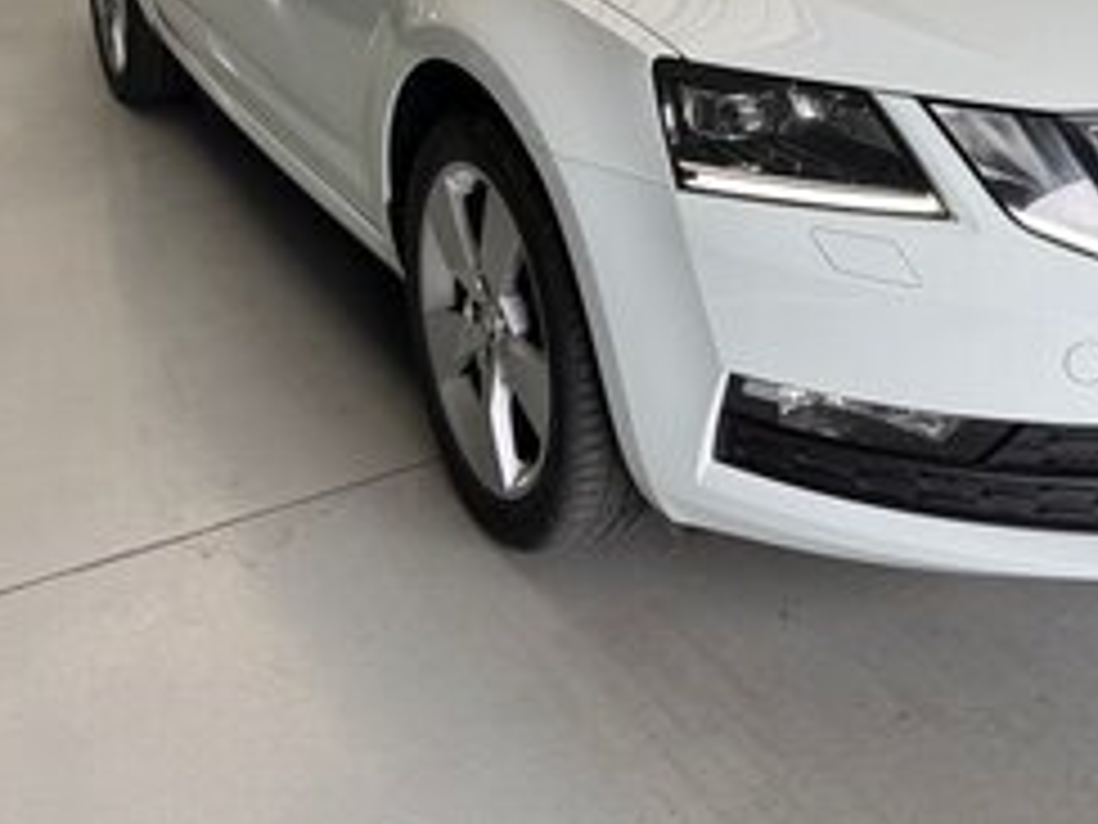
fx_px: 1523
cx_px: 760
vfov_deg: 28.5
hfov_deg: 39.0
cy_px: 14
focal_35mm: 48
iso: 125
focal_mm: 6.76
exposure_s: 1/121
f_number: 1.78
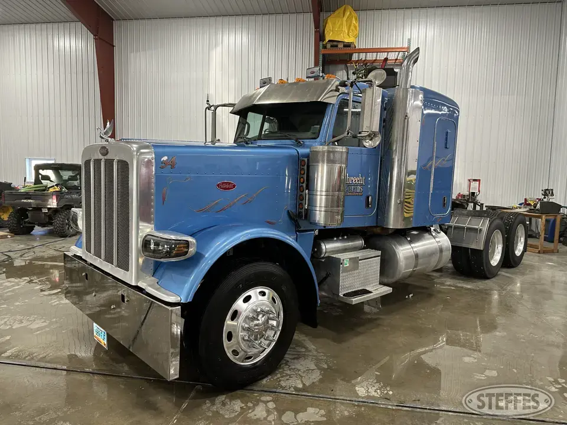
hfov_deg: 71.6
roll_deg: -0.9
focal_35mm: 24
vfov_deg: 56.8
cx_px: 284
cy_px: 212
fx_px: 393
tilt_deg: -5.5
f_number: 1.78
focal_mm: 6.86
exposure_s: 1/60
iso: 160
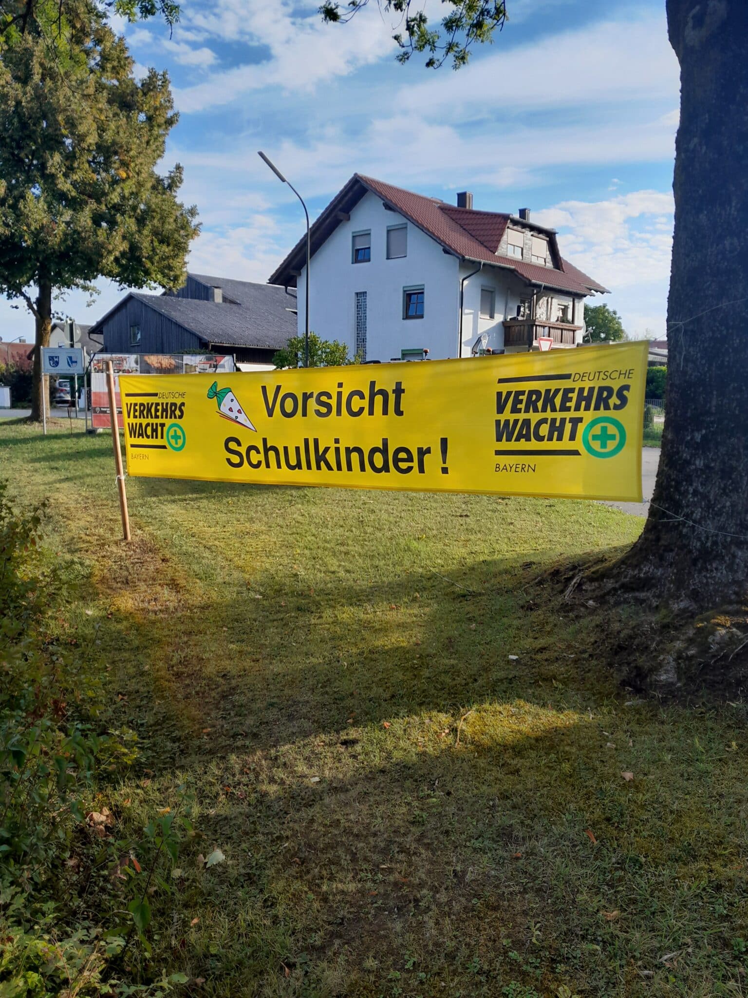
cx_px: 374
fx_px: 749
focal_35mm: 26
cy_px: 499
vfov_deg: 67.3
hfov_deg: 53.1
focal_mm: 4
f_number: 1.8
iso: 40
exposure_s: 1/461
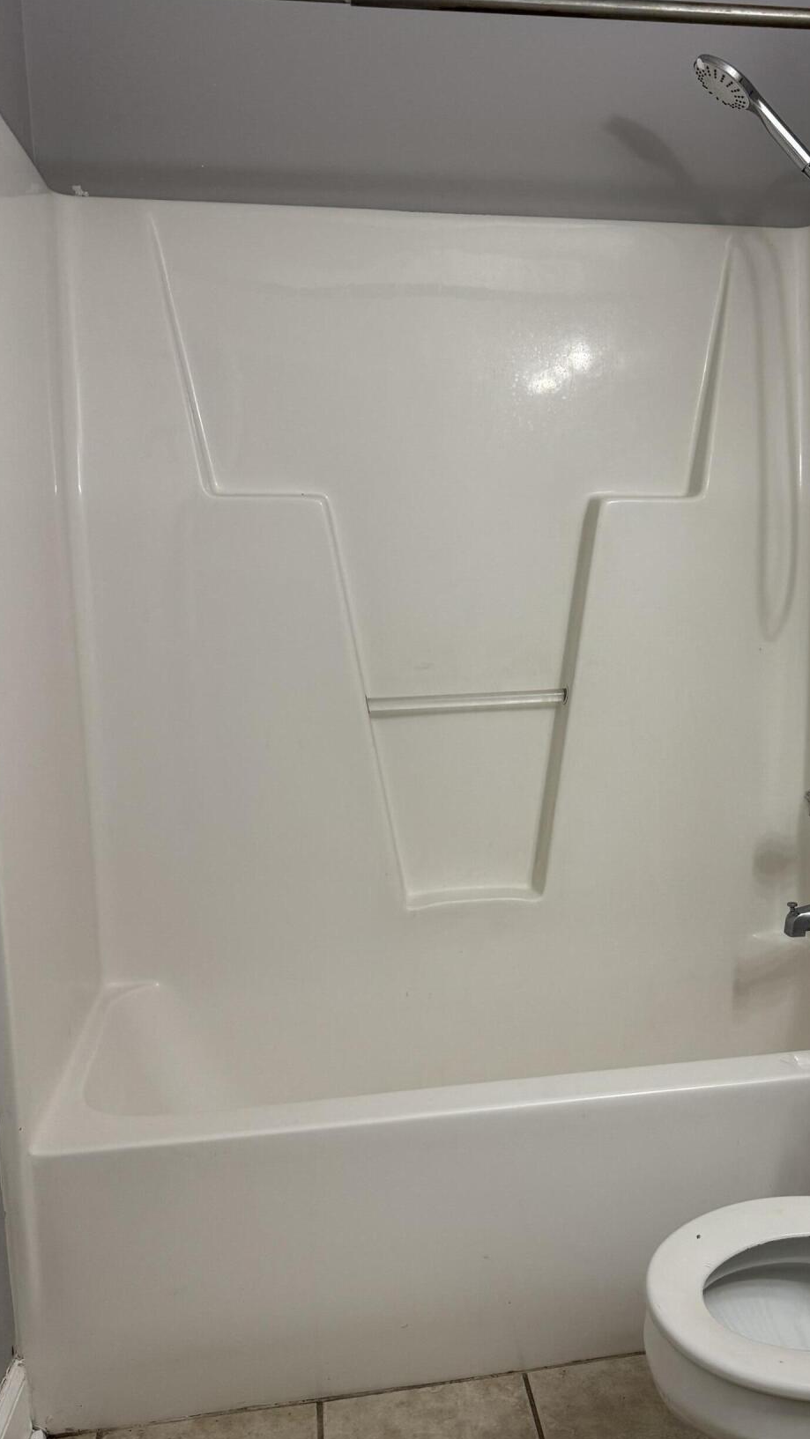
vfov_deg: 61.0
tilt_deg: -8.9
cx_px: 567
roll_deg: +1.3
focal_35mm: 32
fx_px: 1222
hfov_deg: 36.1
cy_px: 718
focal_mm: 6.76
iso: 200
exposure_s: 1/60
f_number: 1.78
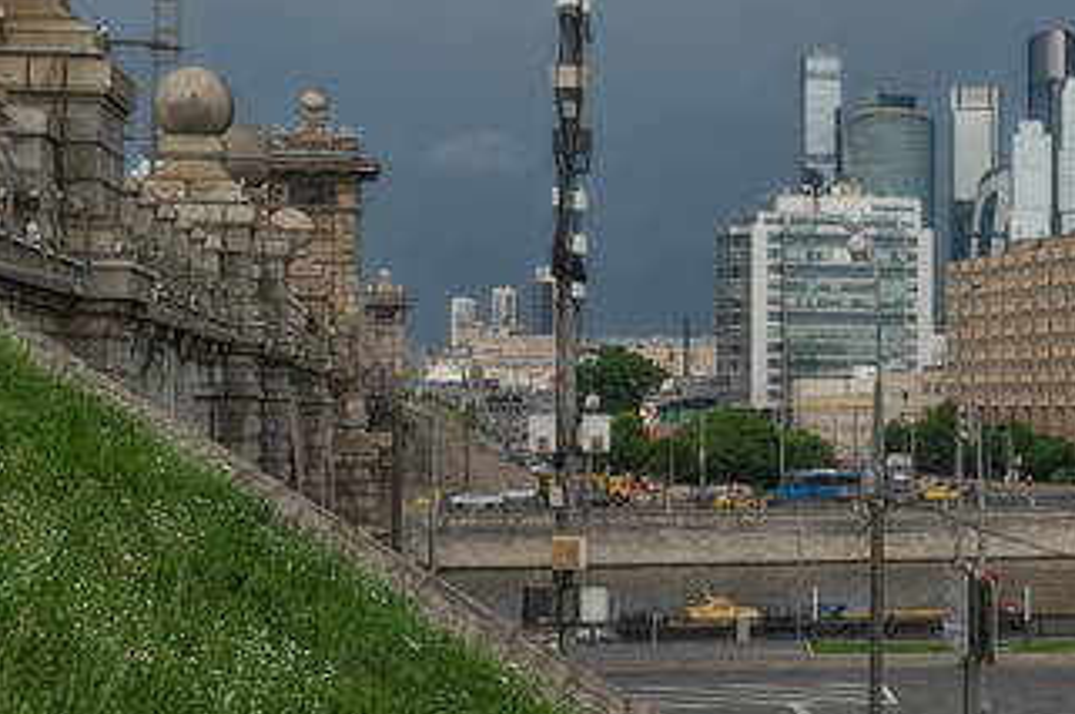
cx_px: 1115
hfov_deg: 23.1
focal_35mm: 84
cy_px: 253
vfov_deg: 16.2
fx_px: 2508
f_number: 8
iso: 400
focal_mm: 25
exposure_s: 1/250
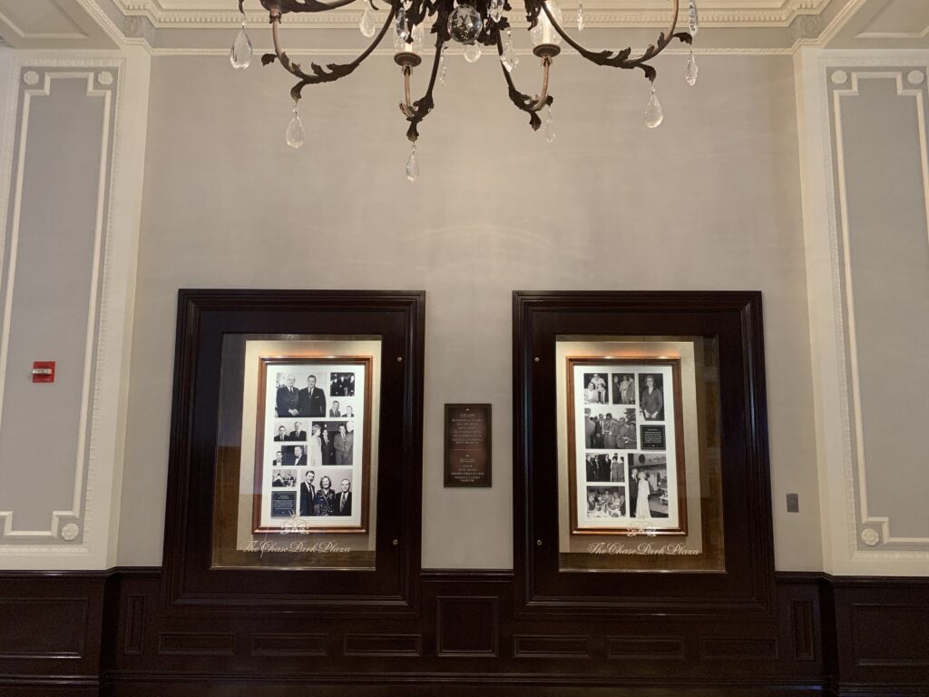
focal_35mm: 26
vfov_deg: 53.1
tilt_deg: +7.4
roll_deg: -0.8
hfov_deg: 67.3
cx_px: 464
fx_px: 698
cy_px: 348
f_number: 1.8
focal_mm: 4.25
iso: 320
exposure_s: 1/60
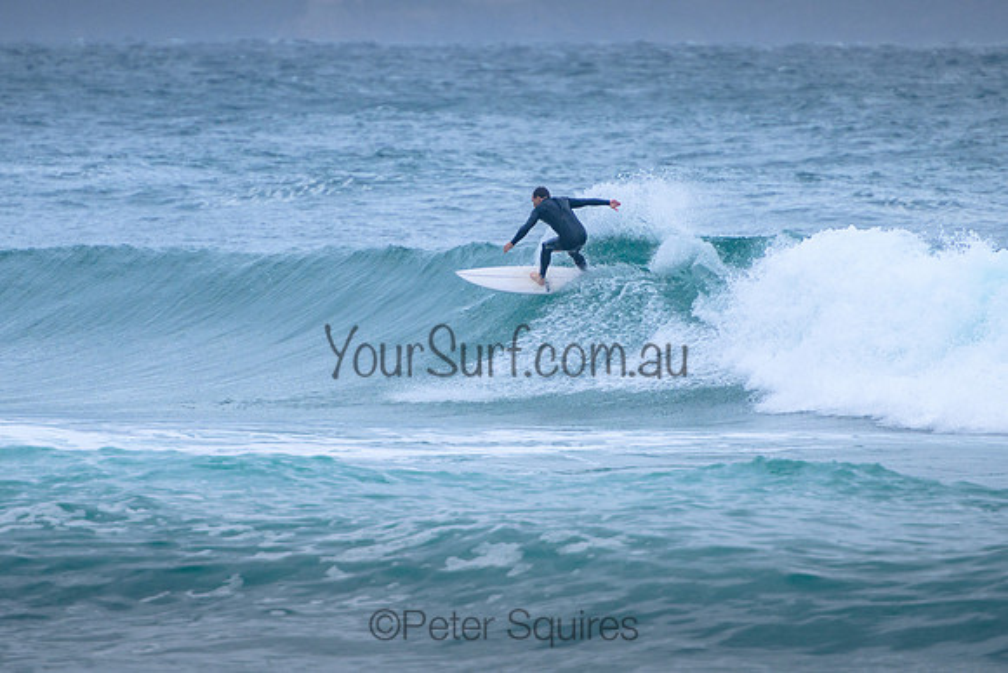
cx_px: 497
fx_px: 15407
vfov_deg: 2.5
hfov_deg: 3.7
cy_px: 262
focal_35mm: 550
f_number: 5.6
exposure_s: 1/2000
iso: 640
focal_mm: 400
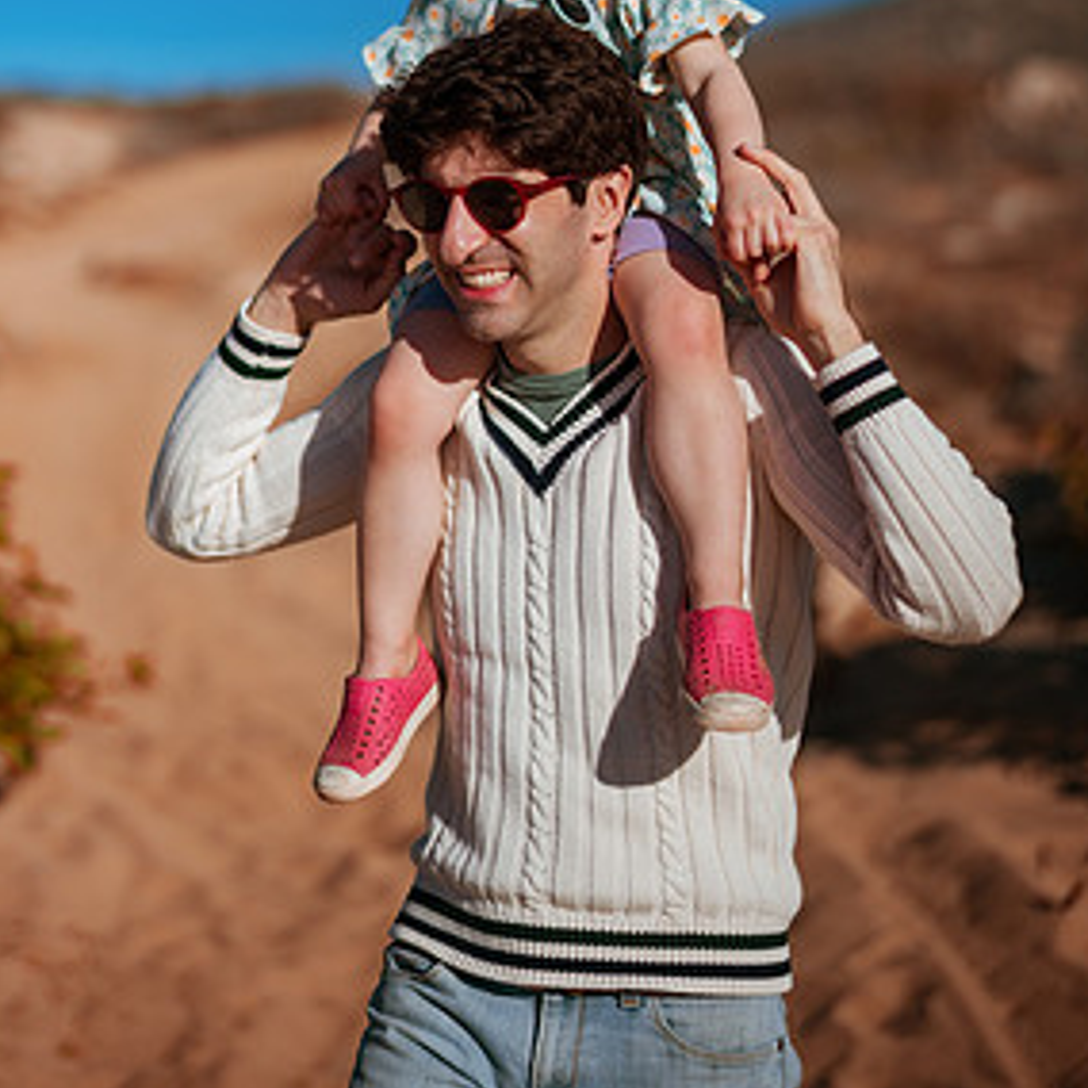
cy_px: 234
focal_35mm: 78
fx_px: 2774
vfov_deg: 21.9
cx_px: 525
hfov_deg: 22.2
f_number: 1.8
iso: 50
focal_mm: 58
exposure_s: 1/8000
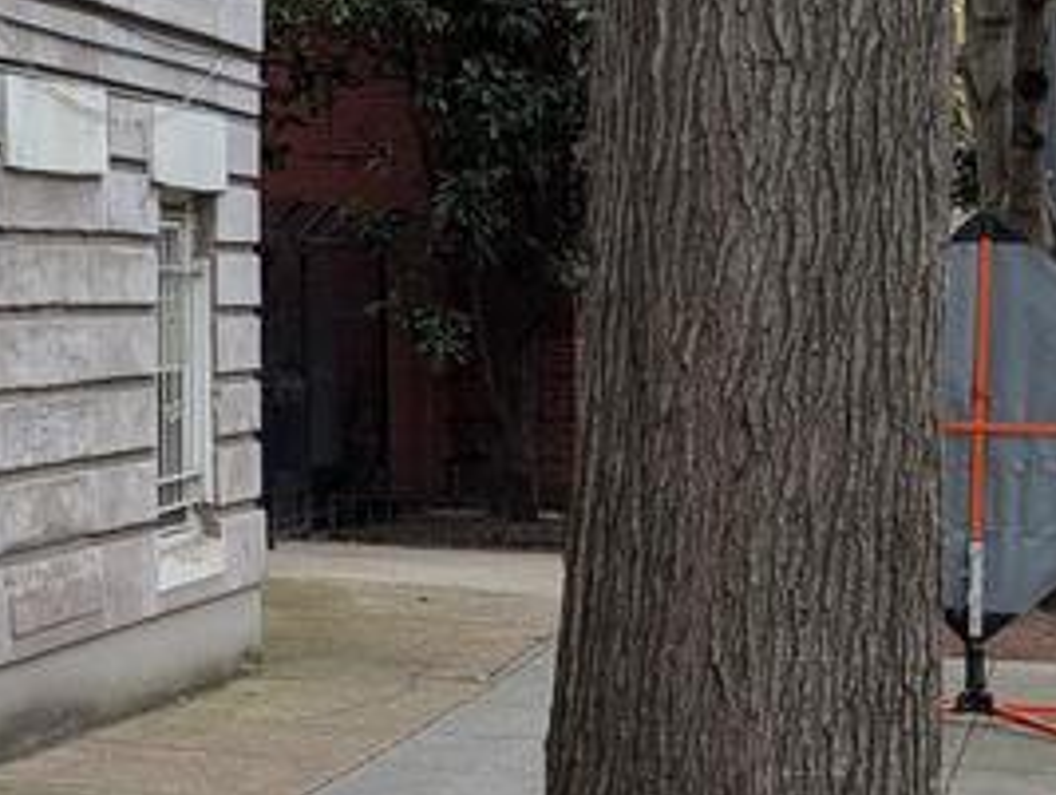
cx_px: -490
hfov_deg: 18.9
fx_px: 2810
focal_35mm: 92
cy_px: 303
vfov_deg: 16.1
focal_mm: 6.9
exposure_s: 1/293
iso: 22
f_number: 1.68
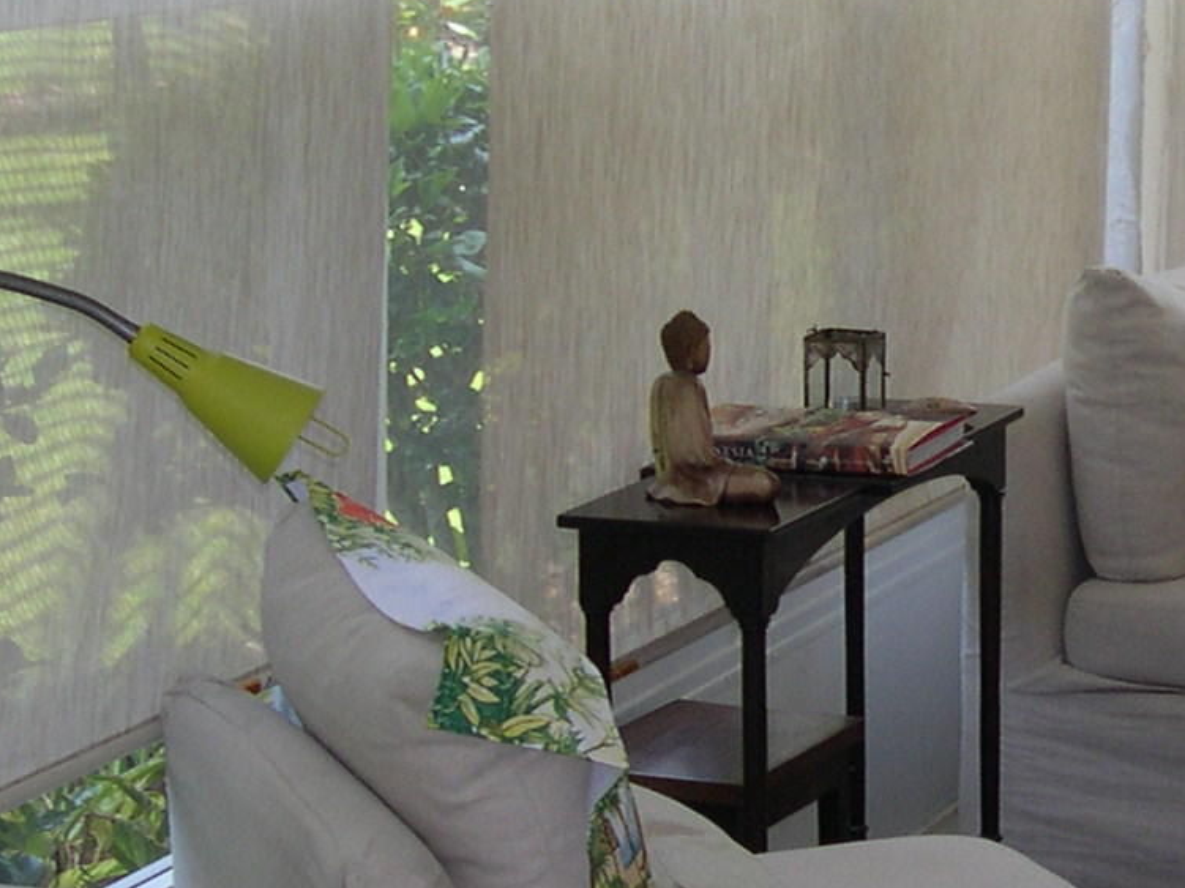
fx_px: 3936
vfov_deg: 12.9
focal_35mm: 115
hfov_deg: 16.7
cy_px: 415
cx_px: 1235
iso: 100
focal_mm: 8
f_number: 2.8
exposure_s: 1/52.8
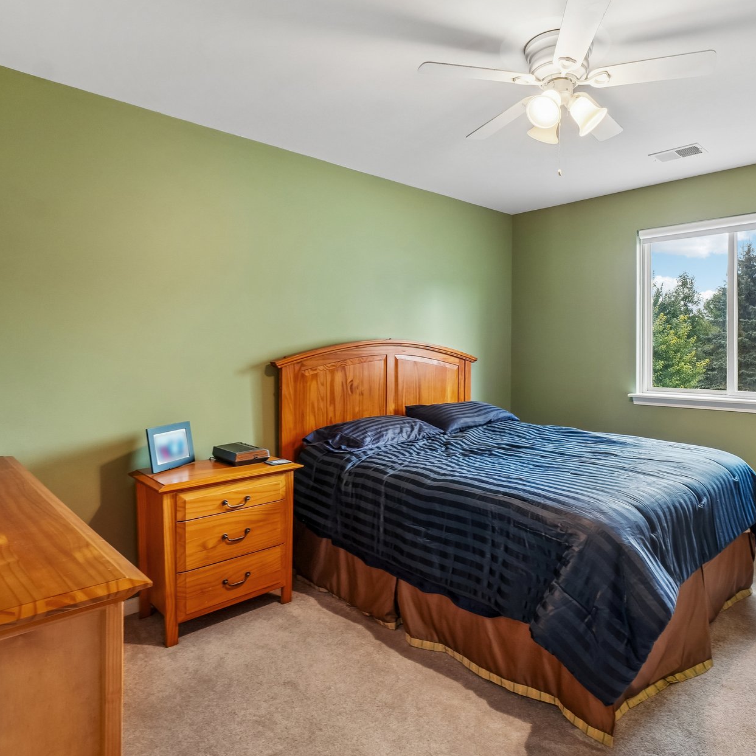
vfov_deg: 72.1
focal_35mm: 21
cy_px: 359
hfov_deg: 71.2
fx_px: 519
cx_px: 463
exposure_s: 1/3.33
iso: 400
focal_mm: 10
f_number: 8
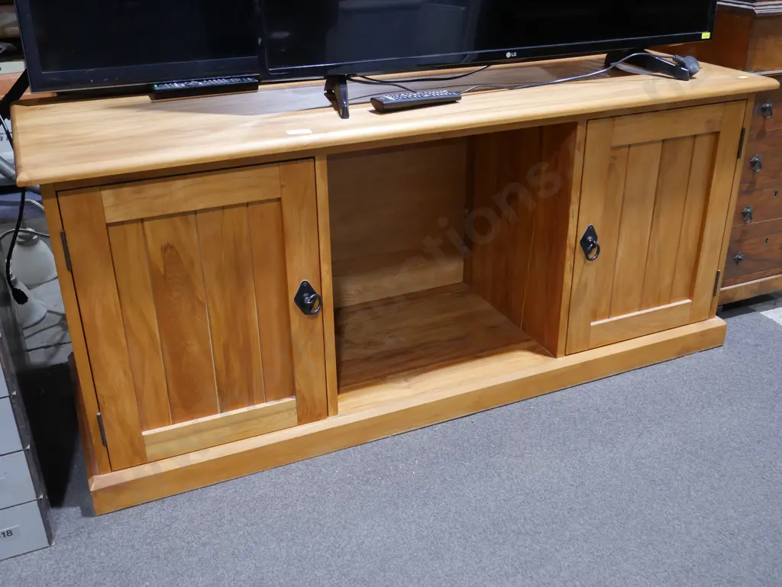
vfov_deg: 37.8
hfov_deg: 49.0
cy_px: 294
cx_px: 391
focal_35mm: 38
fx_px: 859
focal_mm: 19
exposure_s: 1/60
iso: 640
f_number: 4.1
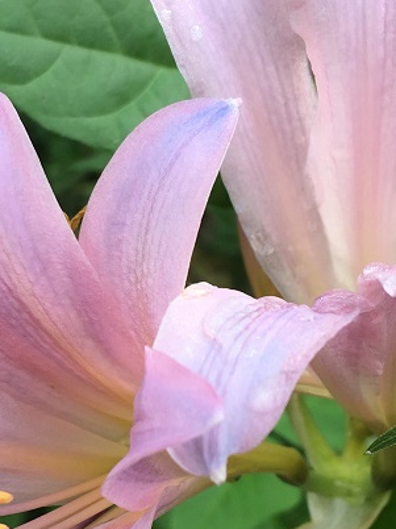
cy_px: 311
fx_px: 1176
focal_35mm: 77
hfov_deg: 19.1
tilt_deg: -31.3
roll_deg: -22.6
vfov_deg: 25.3
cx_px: 168
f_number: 2.2
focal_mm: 4.15
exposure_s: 1/120
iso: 25
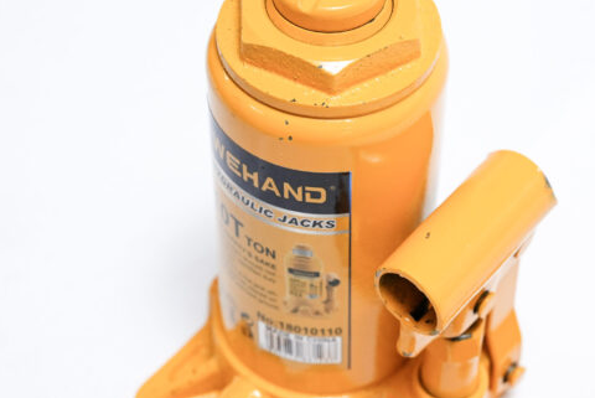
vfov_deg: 13.4
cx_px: 359
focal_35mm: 102
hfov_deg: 20.0
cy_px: 130
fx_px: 1687
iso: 3200
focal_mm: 70
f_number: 8
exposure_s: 1/250
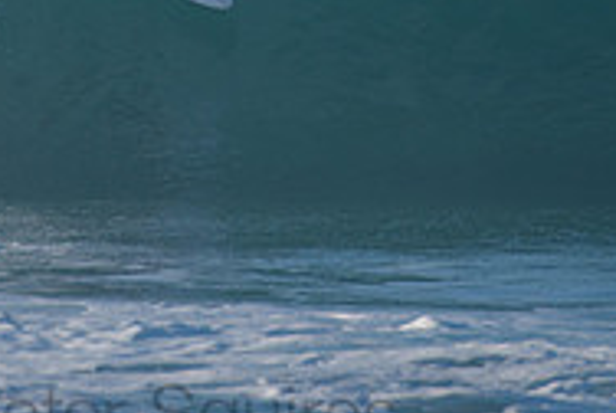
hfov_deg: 1.2
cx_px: 147
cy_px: -160
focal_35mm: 1664
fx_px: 28517
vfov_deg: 0.8
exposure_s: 1/2000
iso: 320
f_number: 5.6
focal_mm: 500
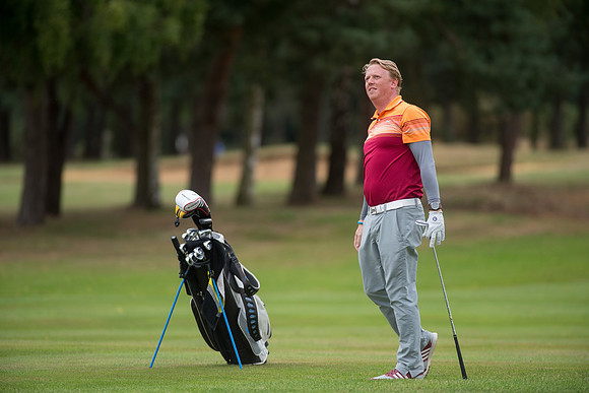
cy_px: 196
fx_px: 4909
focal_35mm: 300
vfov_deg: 4.6
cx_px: 294
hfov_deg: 6.9
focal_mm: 300
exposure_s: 1/3200
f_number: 4
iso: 800
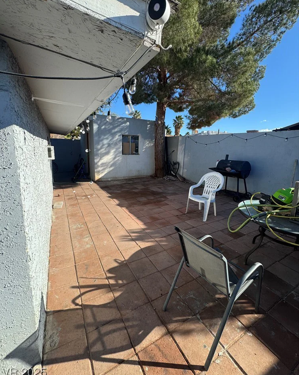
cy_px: 178
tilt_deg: -9.7
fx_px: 166
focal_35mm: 15
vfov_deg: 96.7
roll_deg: -1.7
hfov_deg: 84.0
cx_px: 146
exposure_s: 1/910
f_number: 2.2
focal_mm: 2.22
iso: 40
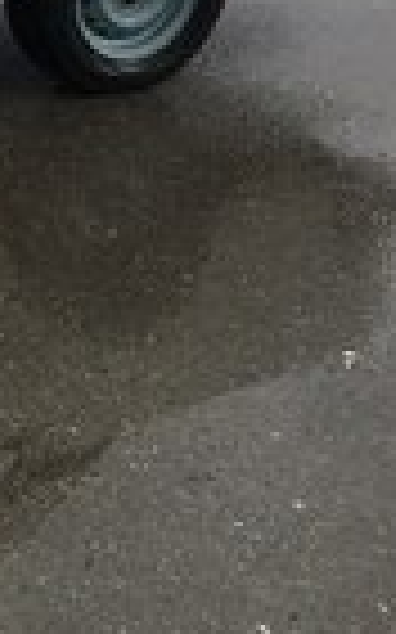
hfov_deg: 11.1
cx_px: -374
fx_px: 1867
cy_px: -99
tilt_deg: -15.4
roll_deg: -0.9
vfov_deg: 18.4
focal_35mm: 108
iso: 25
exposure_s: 1/845
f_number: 2.2
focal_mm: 4.15
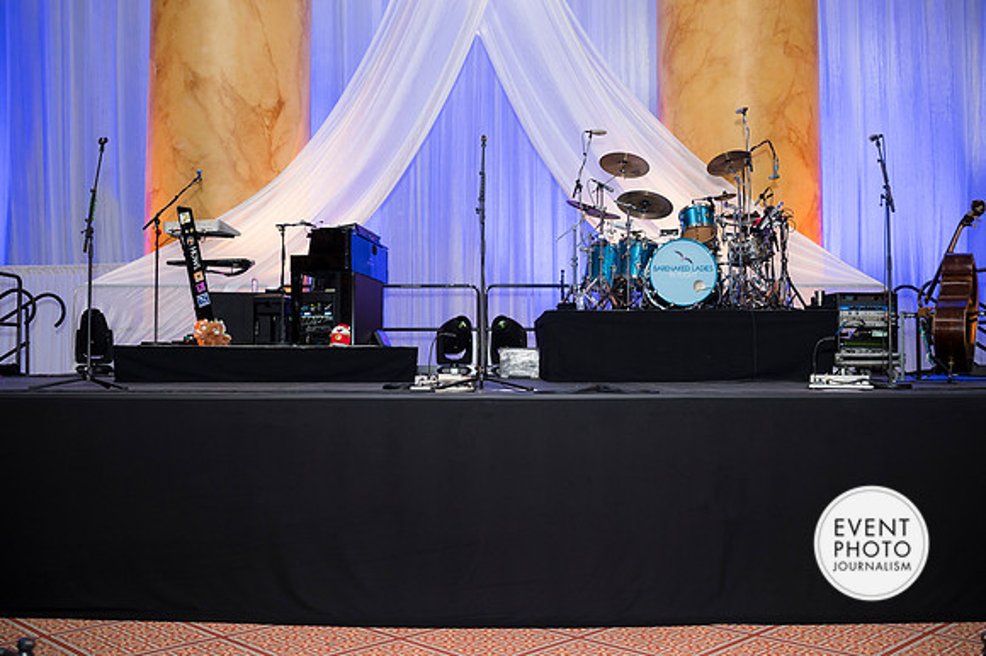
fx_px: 973
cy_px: 329
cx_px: 493
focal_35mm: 36
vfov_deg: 37.3
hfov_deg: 53.7
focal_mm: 35
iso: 800
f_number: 4
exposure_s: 1/100
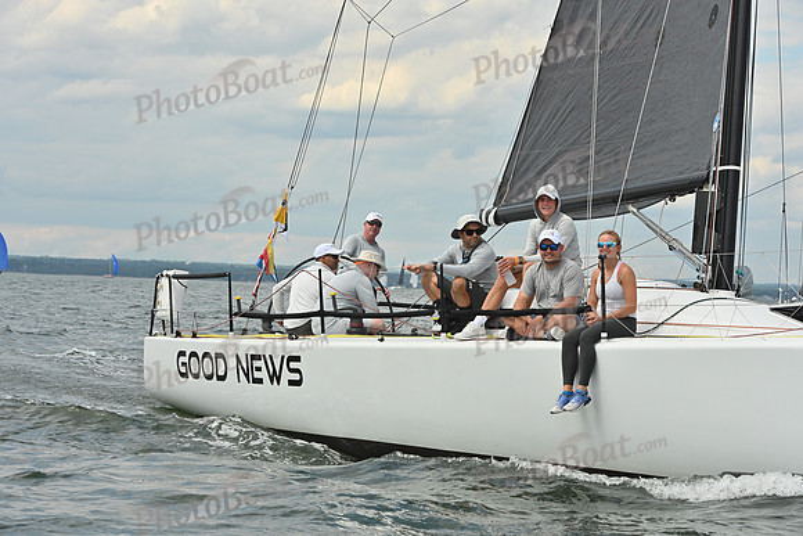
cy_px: 268
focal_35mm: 102
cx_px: 402
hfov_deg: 20.0
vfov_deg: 13.4
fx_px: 2276
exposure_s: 1/1600
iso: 320
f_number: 7.1
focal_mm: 102
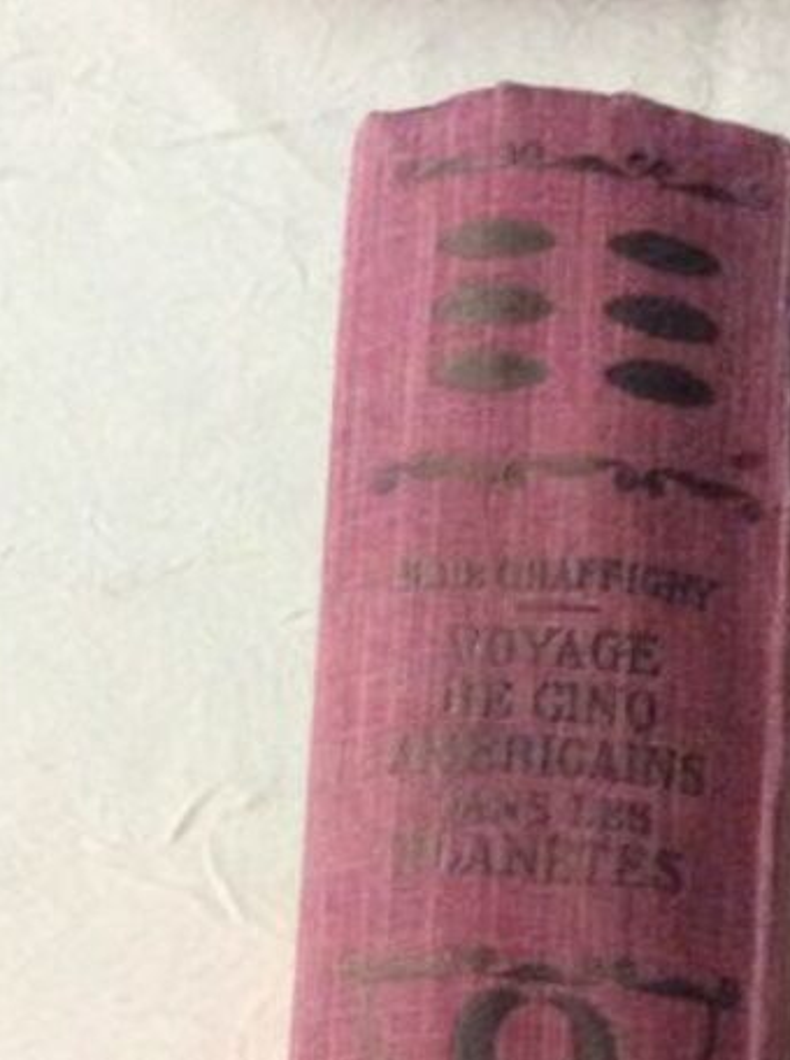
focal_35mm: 94
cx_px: 583
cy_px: 1554
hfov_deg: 15.6
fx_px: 2871
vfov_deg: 18.7
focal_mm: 3.3
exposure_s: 1/25
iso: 320
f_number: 2.4
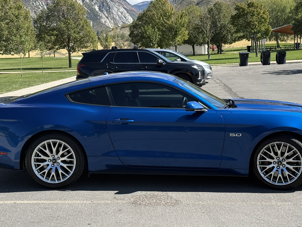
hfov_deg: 31.7
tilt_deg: -4.8
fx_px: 532
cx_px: 162
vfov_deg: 24.0
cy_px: 117
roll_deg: +3.4
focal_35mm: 61
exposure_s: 1/3226
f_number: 1.78
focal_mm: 6.76
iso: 100
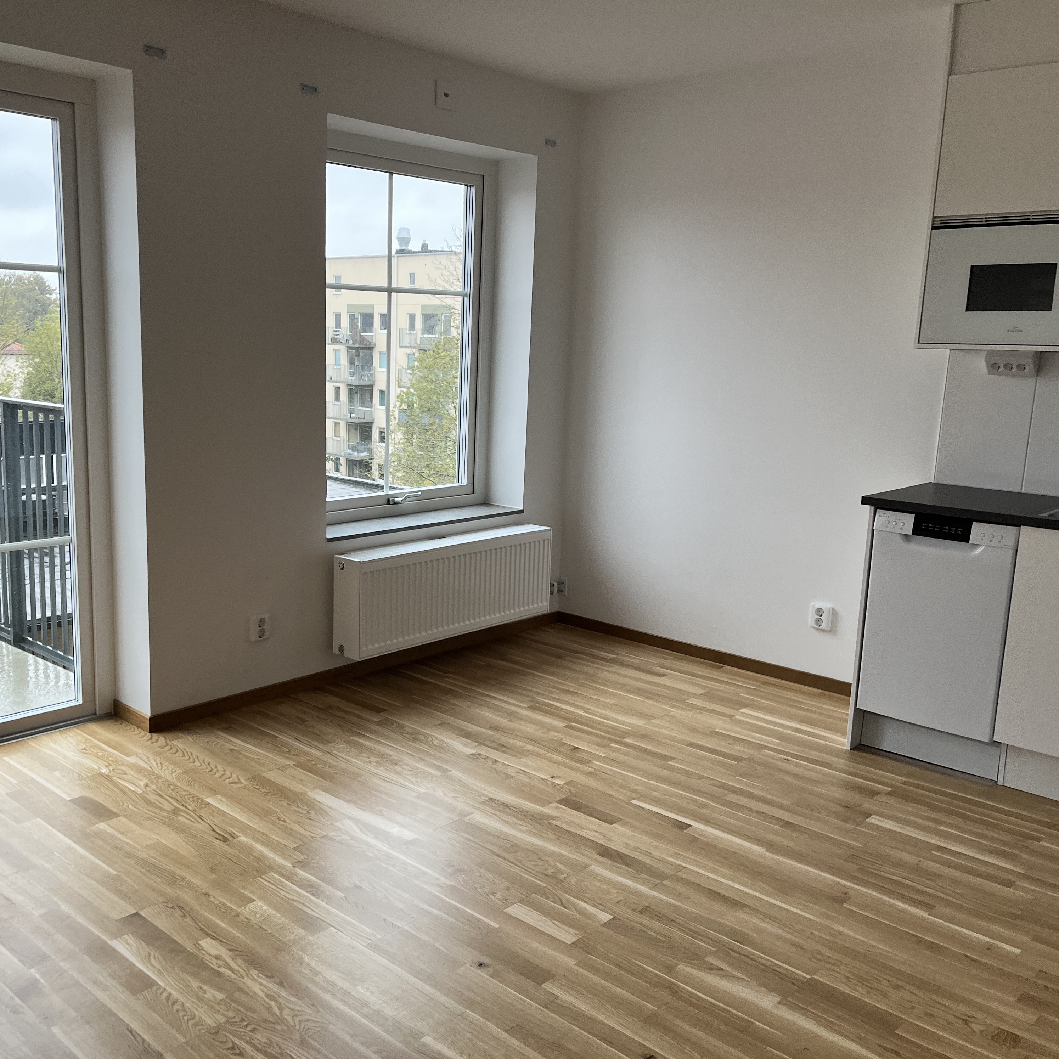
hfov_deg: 52.3
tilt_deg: -7.4
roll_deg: -2.1
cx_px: 438
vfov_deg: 52.5
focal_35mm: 31
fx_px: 1073
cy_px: 528
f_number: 1.6
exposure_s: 1/100
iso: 100
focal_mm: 5.1
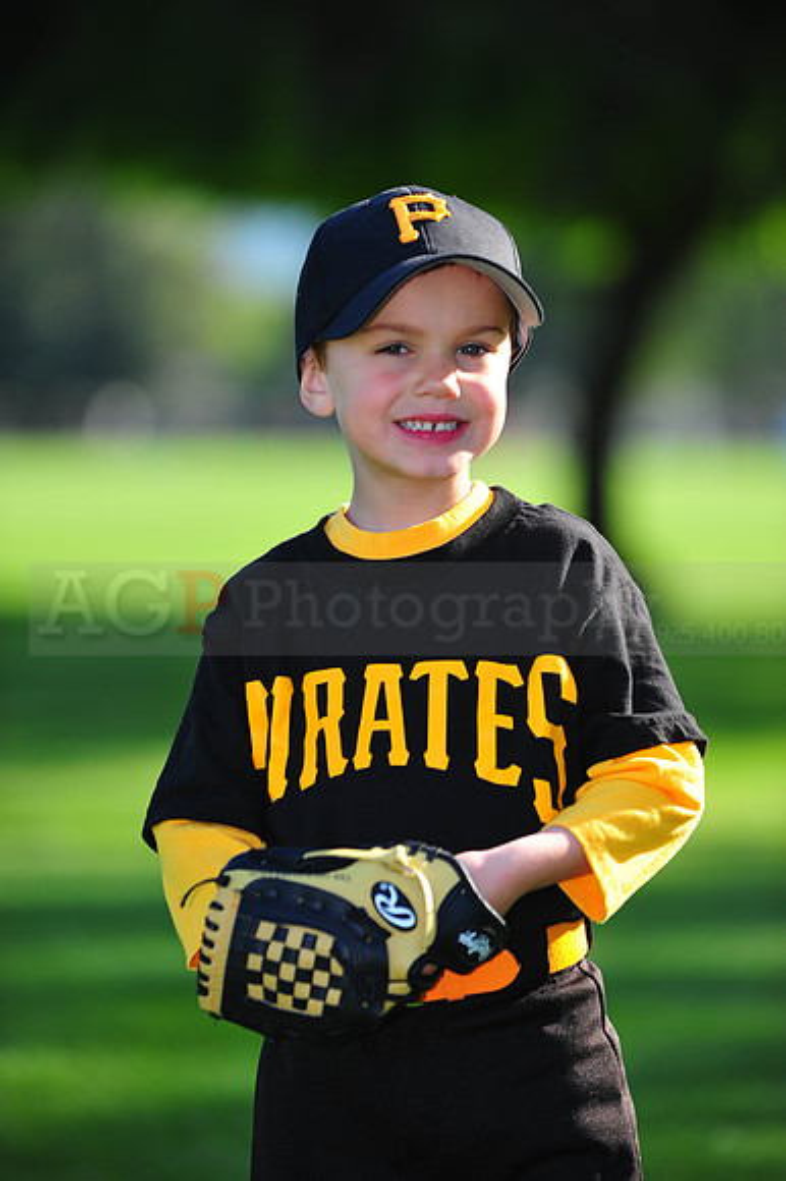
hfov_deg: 6.9
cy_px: 590
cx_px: 393
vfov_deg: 10.3
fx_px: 6557
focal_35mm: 200
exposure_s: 1/640
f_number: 4
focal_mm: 200
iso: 200
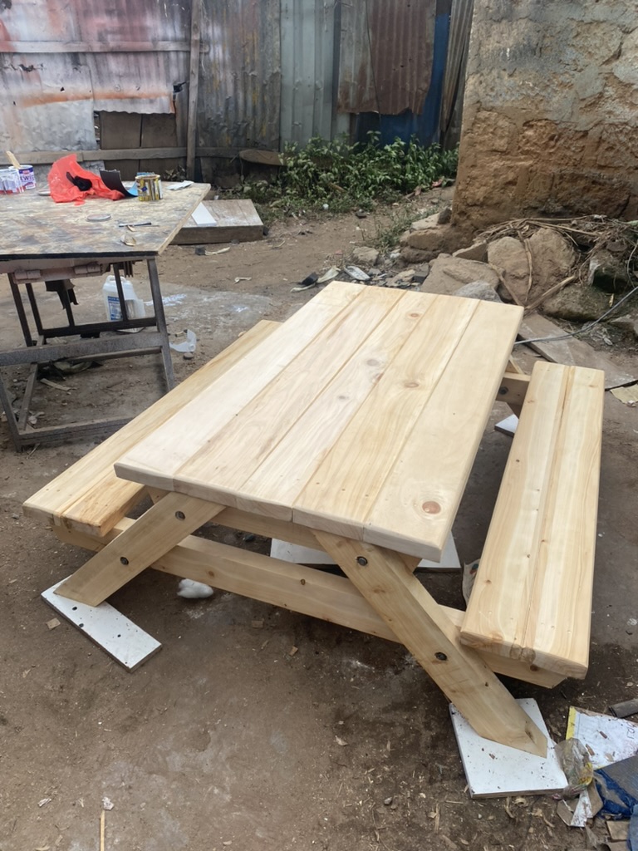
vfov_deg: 67.3
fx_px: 639
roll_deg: -0.4
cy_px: 426
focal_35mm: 26
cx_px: 319
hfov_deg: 53.1
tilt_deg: -28.7
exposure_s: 1/990
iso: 32
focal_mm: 4.25
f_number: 1.8
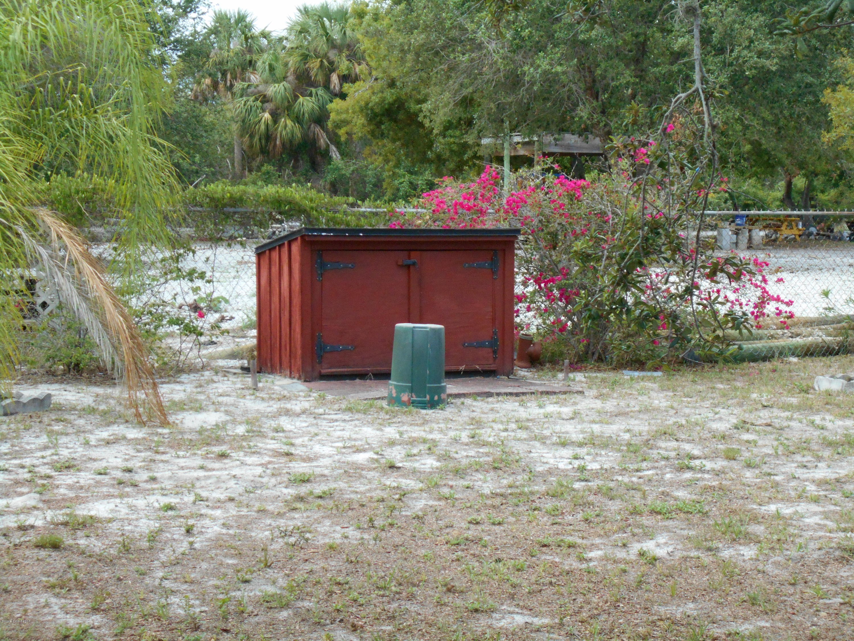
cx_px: 427
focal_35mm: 86
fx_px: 2122
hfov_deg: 22.8
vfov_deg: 17.2
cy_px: 320
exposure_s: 1/250
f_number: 6.3
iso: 400
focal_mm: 15.4
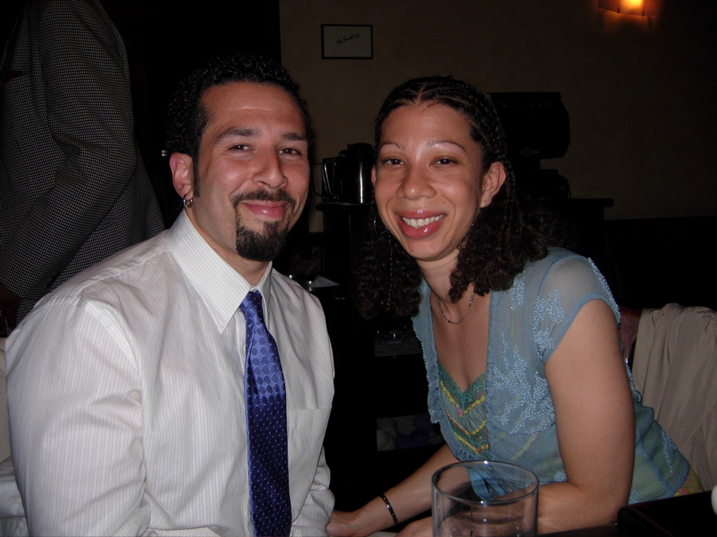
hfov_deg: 51.4
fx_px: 746
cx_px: 358
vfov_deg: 39.7
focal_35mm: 36
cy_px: 268
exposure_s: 1/45.2
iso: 50
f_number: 2.7
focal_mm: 7.5
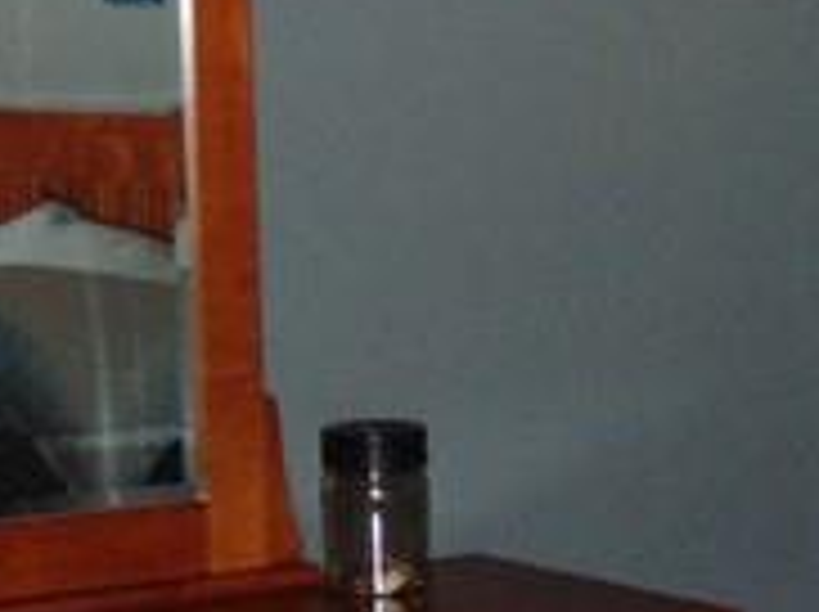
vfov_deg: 10.4
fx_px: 3332
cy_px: 585
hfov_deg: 13.8
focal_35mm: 141
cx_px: 860
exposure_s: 1/30
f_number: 3
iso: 200
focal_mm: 4.5
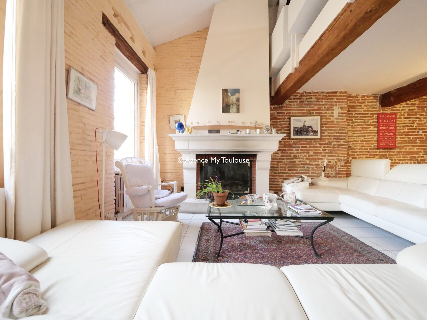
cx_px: 214
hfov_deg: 102.1
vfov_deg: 85.7
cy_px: 160
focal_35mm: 14
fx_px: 173
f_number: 4
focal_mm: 7
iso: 3200
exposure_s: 1/60
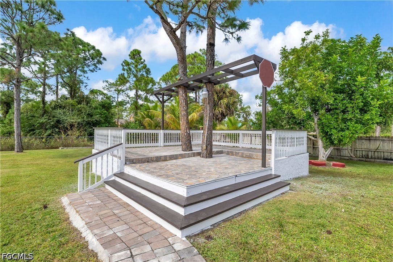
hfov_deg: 93.3
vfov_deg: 70.5
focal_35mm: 17
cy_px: 131
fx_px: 186
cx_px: 196
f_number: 9
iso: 200
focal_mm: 17
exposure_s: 1/320
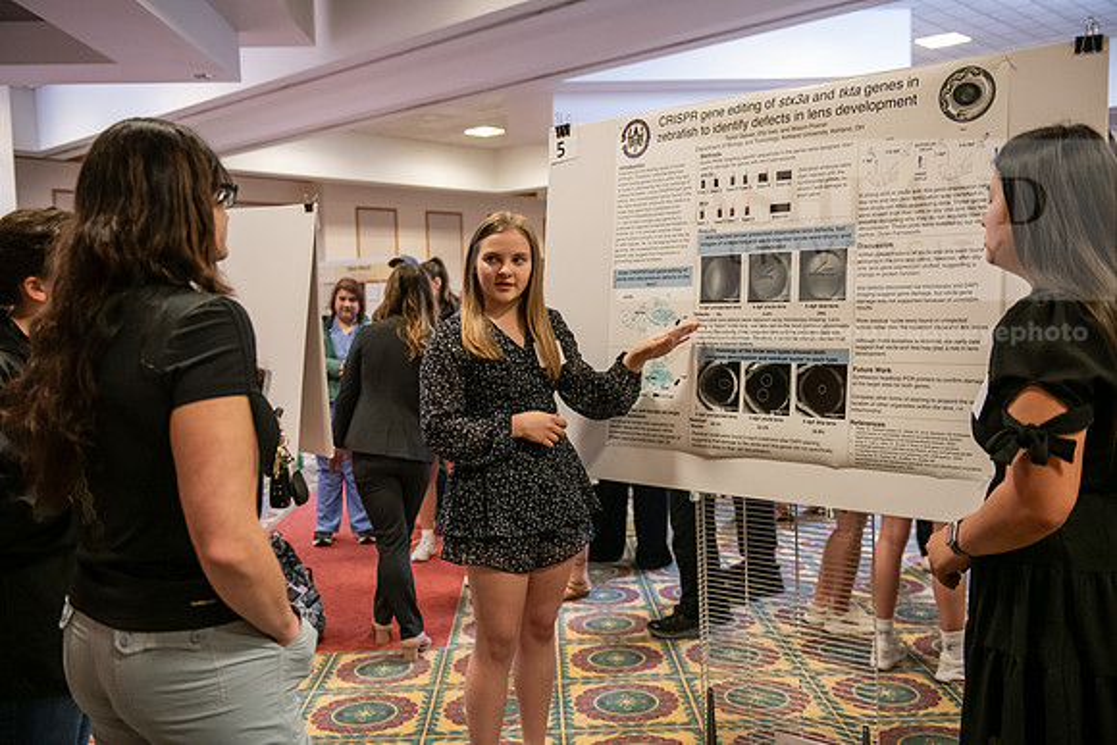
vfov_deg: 37.9
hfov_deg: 54.4
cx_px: 558
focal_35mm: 35
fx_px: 1086
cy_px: 372
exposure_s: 1/200
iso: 2500
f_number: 3.2
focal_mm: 35
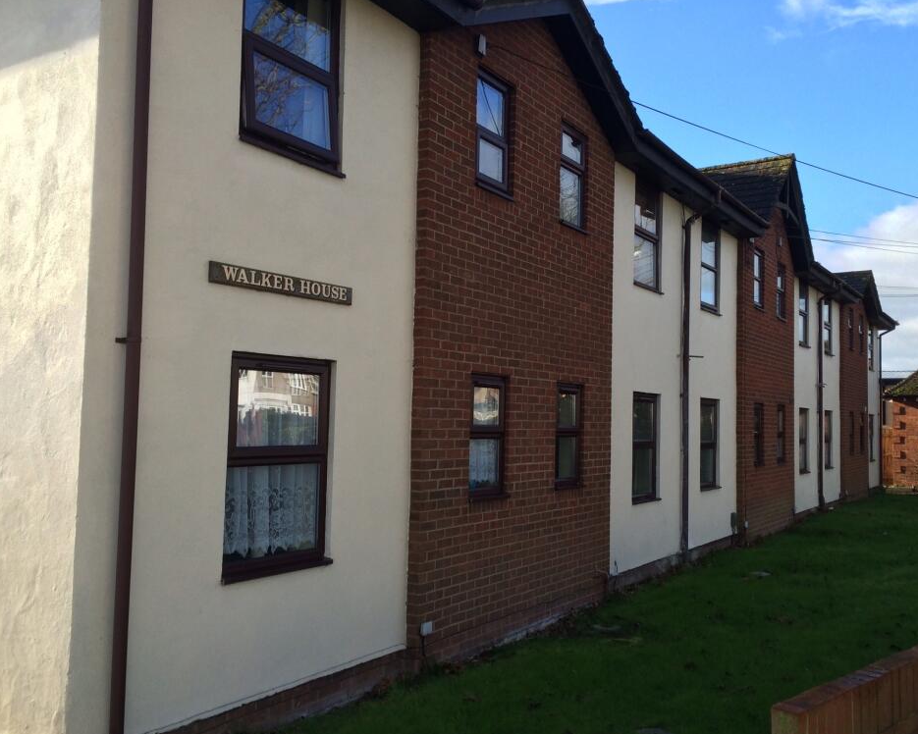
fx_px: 842
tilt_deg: +2.9
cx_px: 482
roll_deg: -1.1
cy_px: 372
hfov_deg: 57.2
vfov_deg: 47.1
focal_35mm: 31
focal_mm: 4.15
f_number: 2.2
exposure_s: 1/769
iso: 32
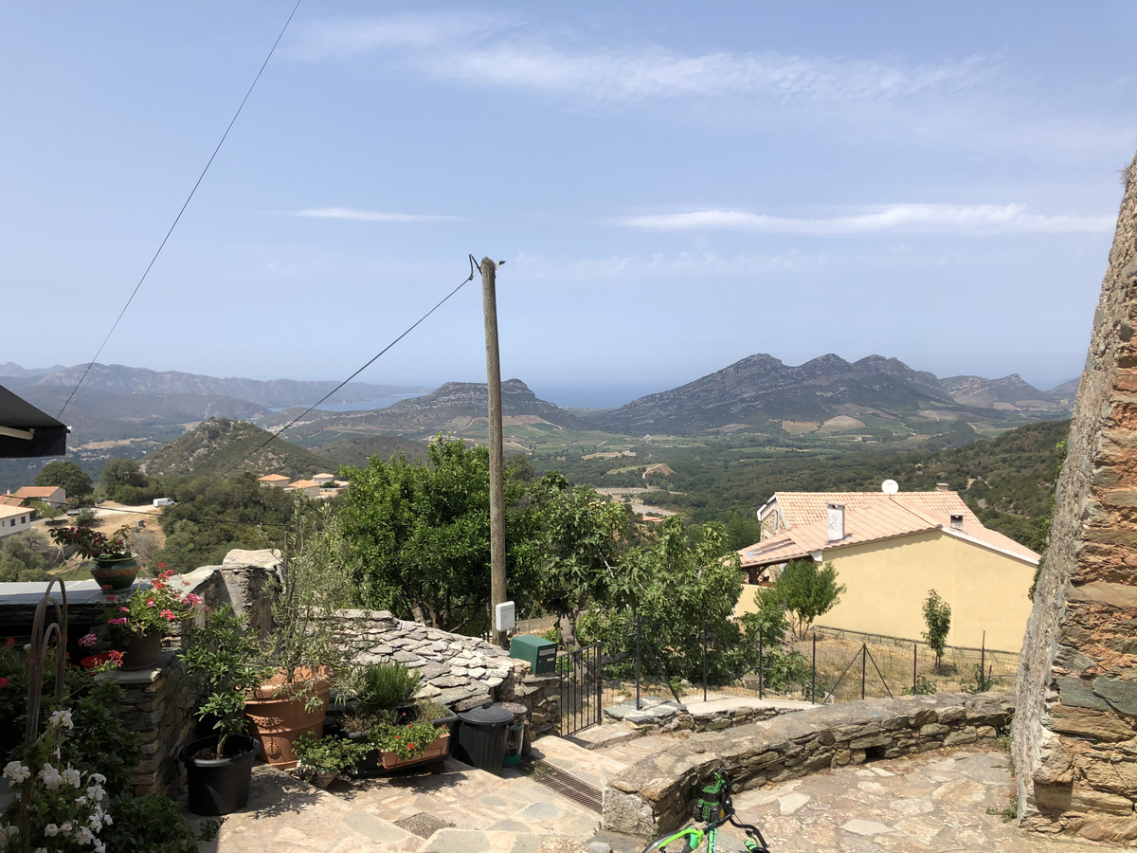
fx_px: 920
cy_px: 426
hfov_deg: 63.4
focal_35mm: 28
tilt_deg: -3.8
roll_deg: +0.9
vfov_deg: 49.7
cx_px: 568
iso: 20
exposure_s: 1/2558
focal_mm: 4
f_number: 1.8
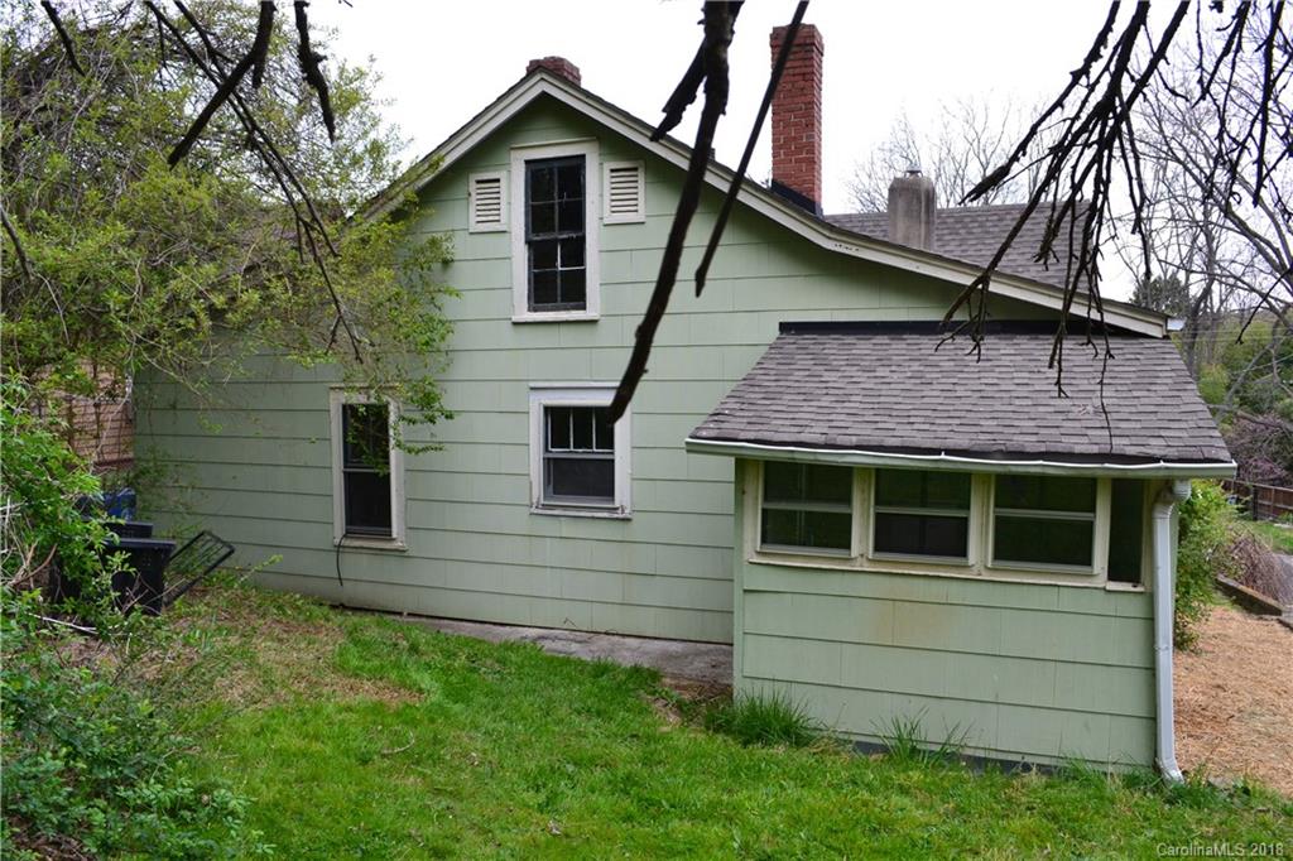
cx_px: 646
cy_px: 430
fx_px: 969
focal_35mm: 27
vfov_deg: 47.9
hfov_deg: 67.4
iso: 400
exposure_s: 1/60
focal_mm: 18
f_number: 8
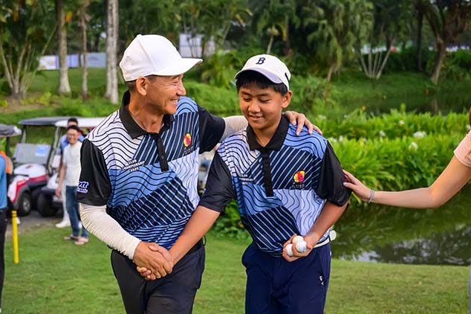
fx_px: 664
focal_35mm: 51
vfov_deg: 26.3
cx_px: 239
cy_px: 226
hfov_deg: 39.1
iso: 3200
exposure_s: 1/320
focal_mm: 33.5
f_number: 2.8
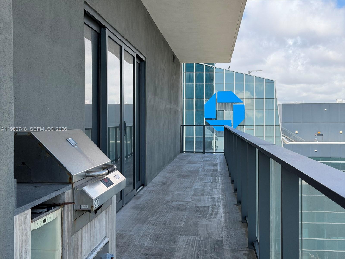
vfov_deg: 30.3
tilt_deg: -1.4
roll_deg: +1.0
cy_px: 130
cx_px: 172
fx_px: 478
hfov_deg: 39.7
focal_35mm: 48
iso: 80
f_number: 1.78
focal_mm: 6.76
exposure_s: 1/2342
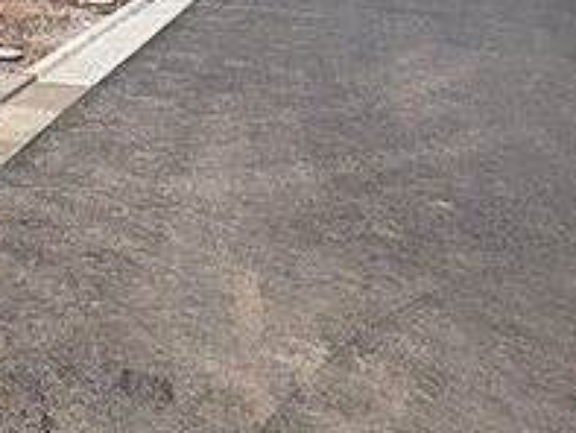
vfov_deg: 26.3
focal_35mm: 44
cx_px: -158
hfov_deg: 32.9
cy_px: -174
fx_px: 733
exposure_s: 1/2604
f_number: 2.2
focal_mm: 1.83
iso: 52
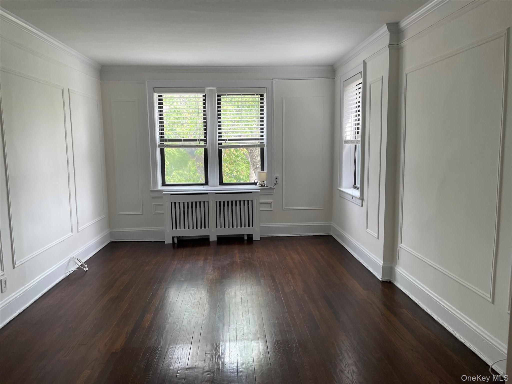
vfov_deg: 53.1
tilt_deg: -6.5
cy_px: 192
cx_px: 256
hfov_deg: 67.3
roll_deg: +0.2
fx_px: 385
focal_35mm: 26
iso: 80
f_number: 1.6
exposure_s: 1/120
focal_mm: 4.2
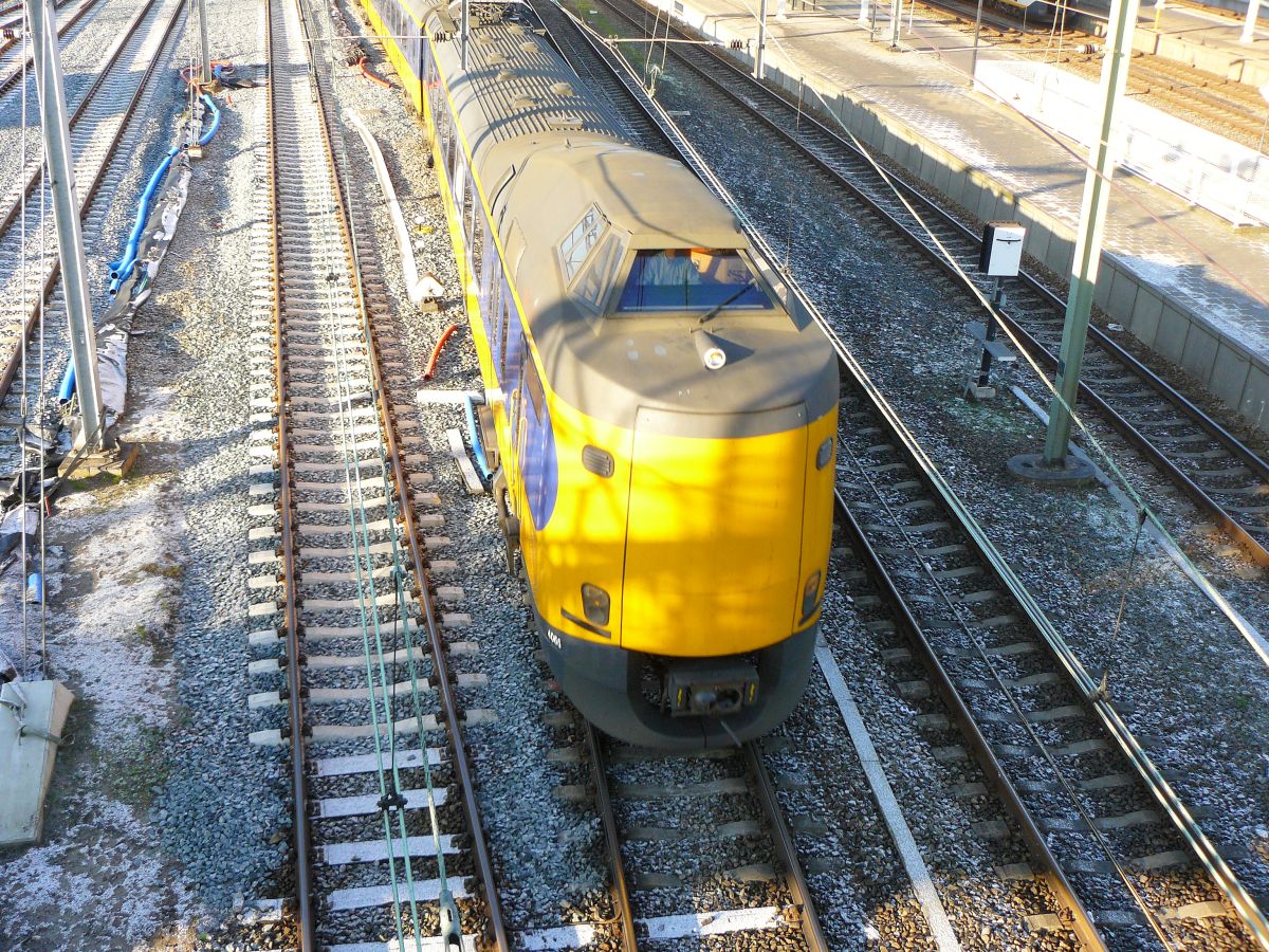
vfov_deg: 39.7
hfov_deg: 51.4
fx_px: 1320
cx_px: 634
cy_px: 476
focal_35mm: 36
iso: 100
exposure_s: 1/125
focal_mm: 6
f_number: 4
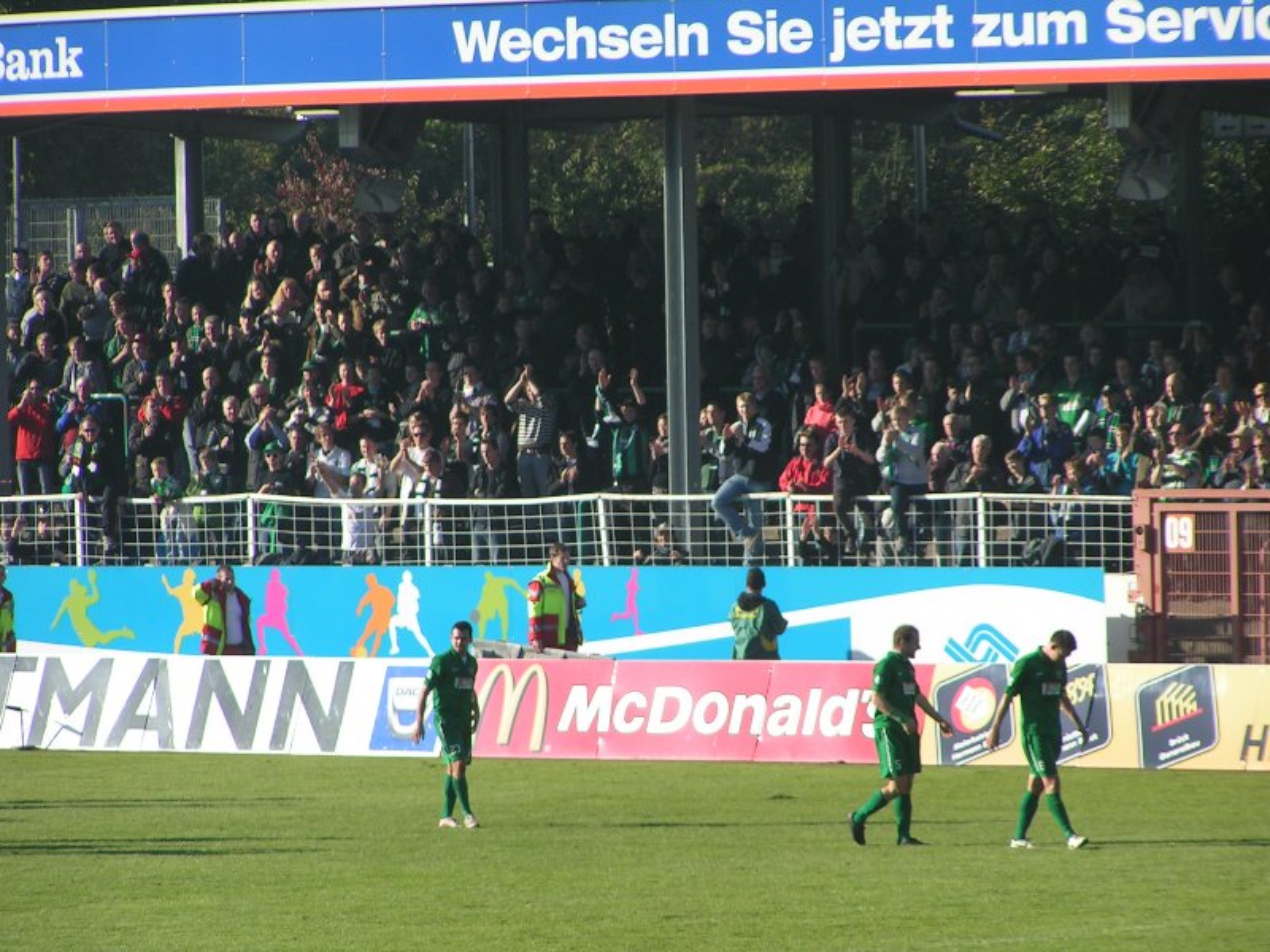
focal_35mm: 326
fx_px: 11960
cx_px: 635
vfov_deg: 4.6
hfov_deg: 6.1
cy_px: 476
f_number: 4.5
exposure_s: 1/500
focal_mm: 49.8
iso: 50
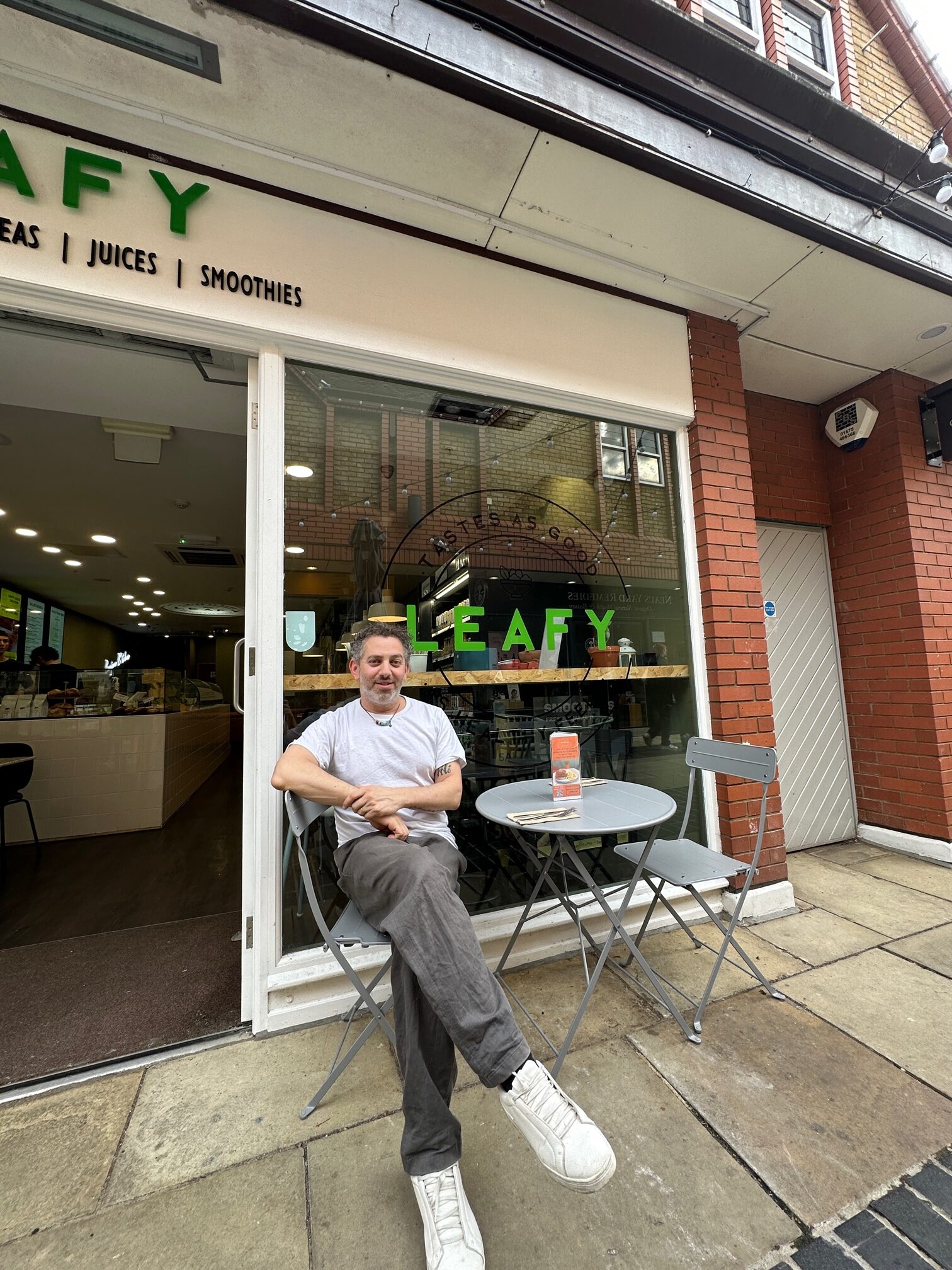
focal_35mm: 14
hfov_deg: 85.7
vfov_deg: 102.1
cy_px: 635
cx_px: 476
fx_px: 513
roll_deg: +2.2
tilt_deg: +5.7
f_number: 2.2
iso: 40
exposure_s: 1/117
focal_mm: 2.22
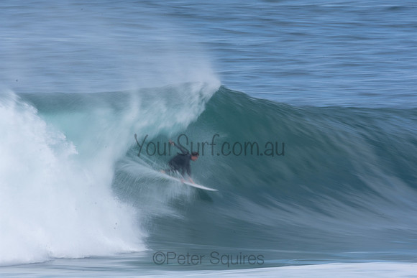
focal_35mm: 750
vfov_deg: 1.8
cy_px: 139
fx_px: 8689
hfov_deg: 2.7
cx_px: 208
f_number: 25
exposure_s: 1/25
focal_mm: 500
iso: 100
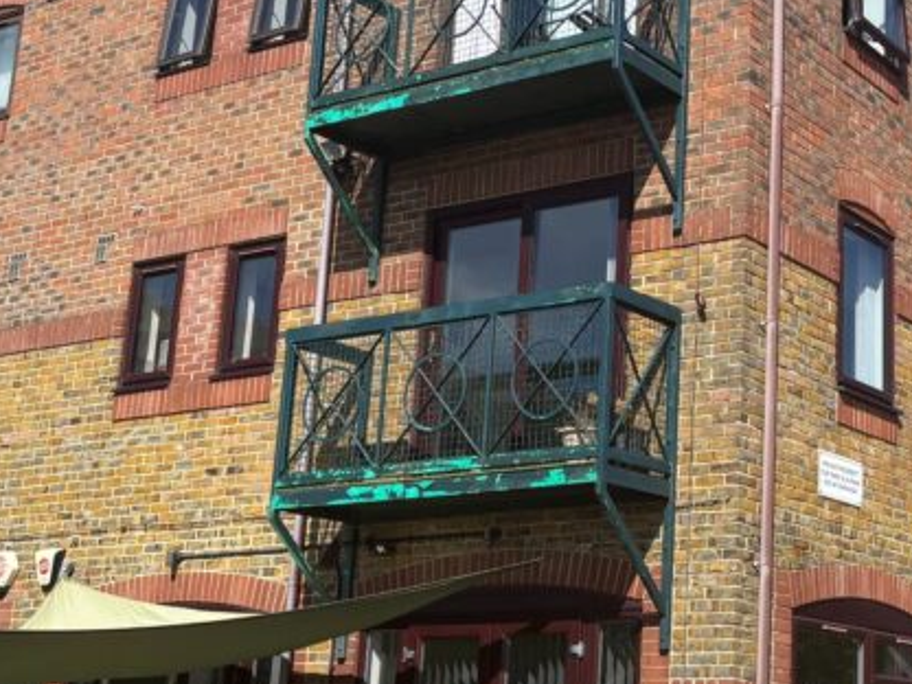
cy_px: 331
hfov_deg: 29.2
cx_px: 800
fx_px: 1686
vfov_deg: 22.9
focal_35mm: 64
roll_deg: +0.5
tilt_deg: +14.8
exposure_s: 1/2778
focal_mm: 5.96
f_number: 1.6
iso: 50
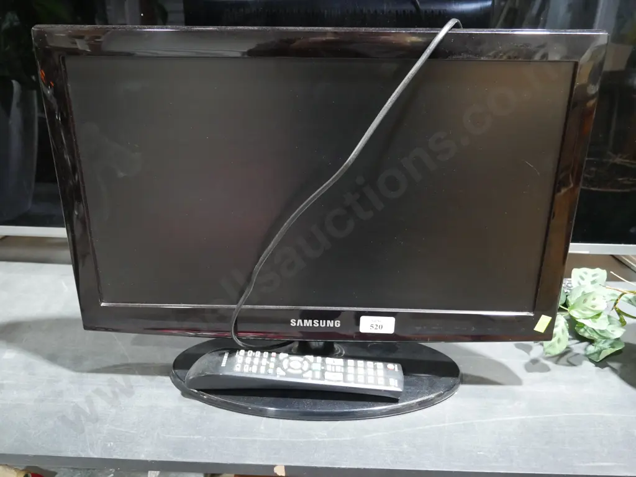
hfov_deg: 53.9
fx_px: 625
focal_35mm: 34
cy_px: 238
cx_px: 318
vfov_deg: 41.8
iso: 2500
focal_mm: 17
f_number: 4
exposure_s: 1/60
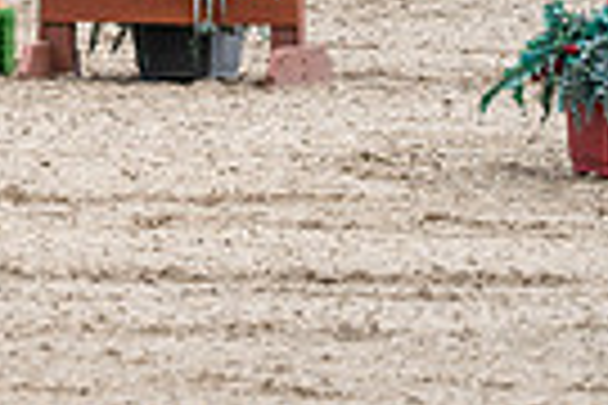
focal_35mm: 1109
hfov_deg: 1.9
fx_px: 18728
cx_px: -320
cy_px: -457
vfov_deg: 1.2
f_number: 5.6
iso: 160
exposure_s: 1/320
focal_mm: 259
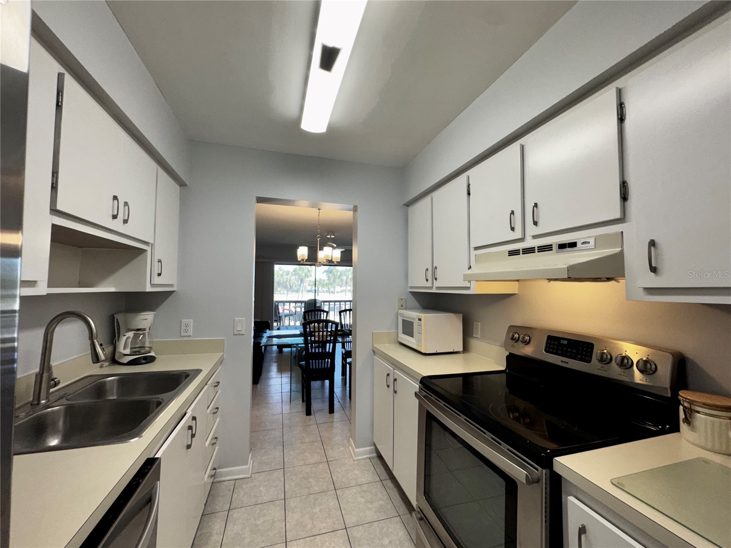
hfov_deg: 102.1
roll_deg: -0.6
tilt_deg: +1.1
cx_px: 366
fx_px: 296
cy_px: 274
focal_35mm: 14
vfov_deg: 85.7
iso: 80
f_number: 2.2
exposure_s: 1/120
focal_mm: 2.22
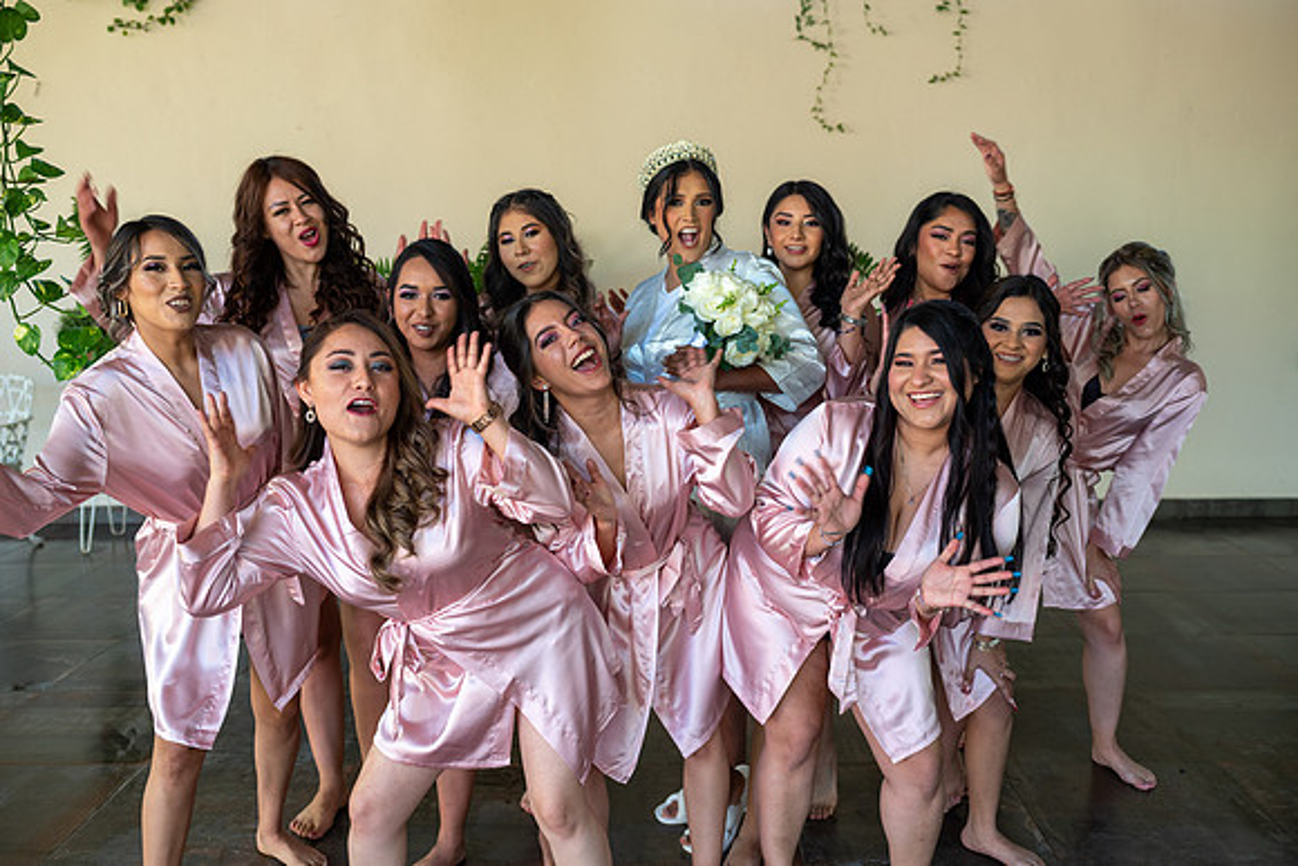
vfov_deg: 37.9
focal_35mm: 35
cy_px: 433
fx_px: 1262
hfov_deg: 54.4
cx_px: 649
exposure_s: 1/125
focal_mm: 35
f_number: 3.5
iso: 160
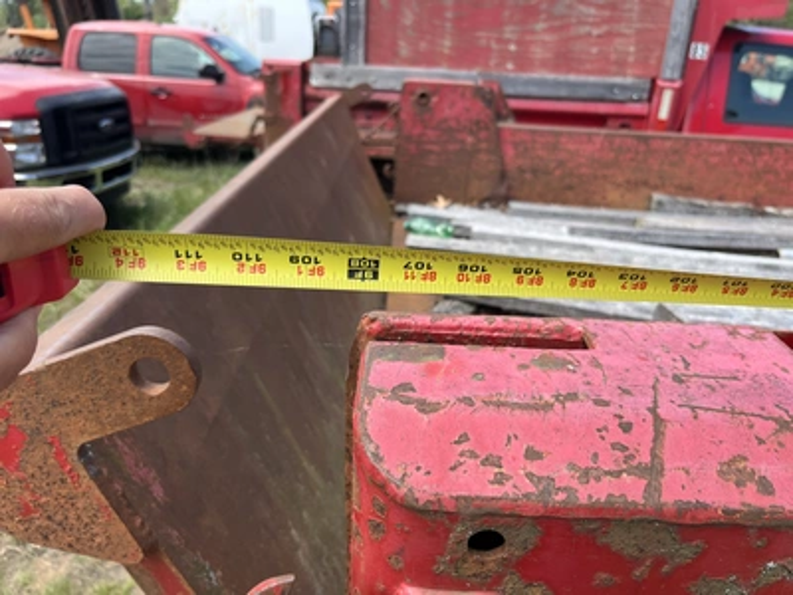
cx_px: 396
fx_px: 596
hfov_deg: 67.3
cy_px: 298
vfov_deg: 53.1
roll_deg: -1.3
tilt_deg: -23.0
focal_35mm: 26
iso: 50
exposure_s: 1/1140
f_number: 1.6
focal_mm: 5.1
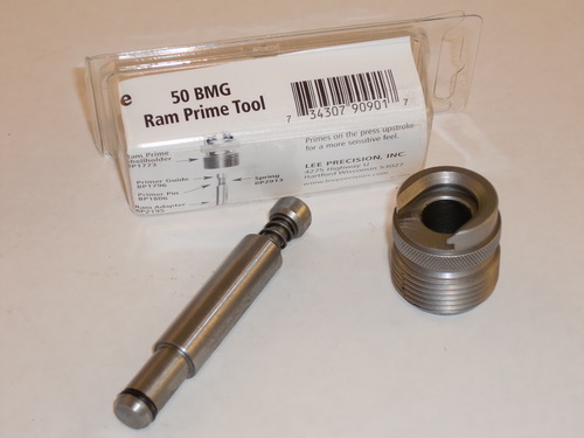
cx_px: 292
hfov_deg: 22.0
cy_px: 219
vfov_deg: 16.6
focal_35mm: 89
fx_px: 1502
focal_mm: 15.7
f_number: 4.8
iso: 64
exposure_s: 1/80
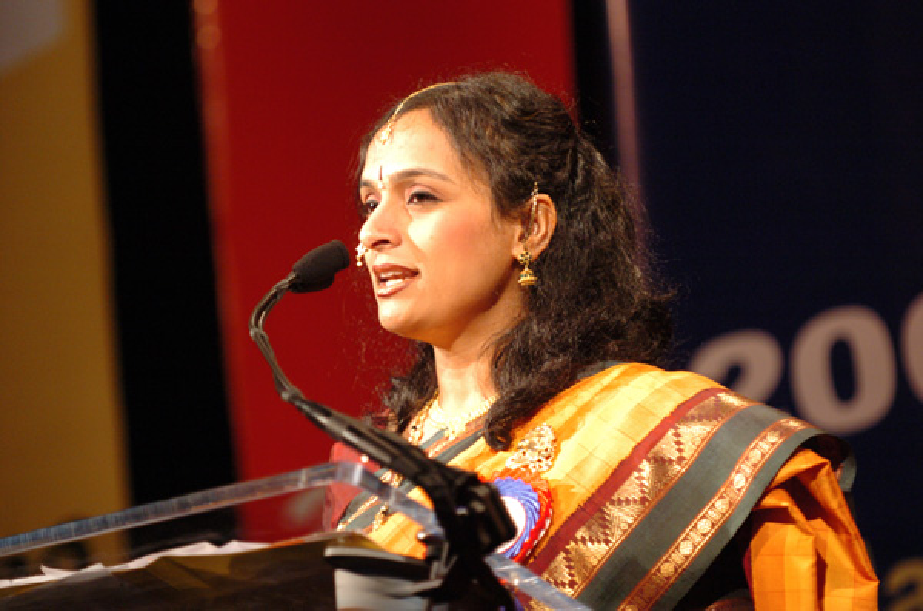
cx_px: 462
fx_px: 6714
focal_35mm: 262
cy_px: 306
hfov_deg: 7.9
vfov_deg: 5.2
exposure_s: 1/125
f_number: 2.8
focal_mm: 175
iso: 800
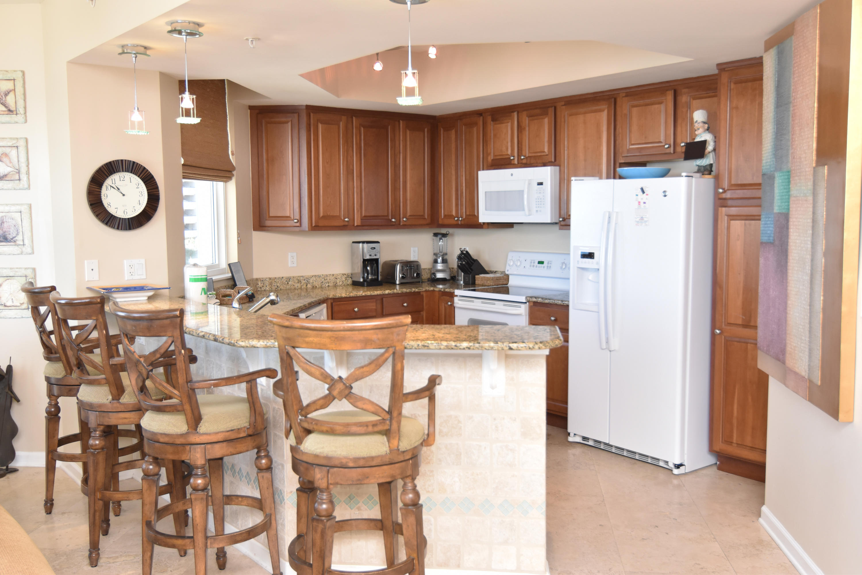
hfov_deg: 57.2
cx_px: 431
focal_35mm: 33
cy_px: 288
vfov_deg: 40.0
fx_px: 790
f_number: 5
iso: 800
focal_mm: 22
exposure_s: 1/100
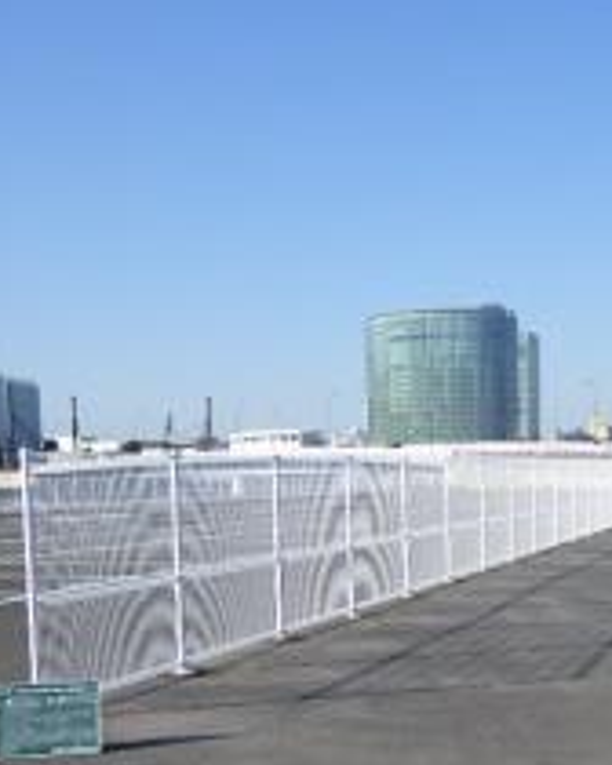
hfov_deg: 28.4
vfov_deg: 35.0
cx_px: 506
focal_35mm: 52
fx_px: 1177
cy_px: 601
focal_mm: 4.5
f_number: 7.9
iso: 125
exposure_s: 1/200
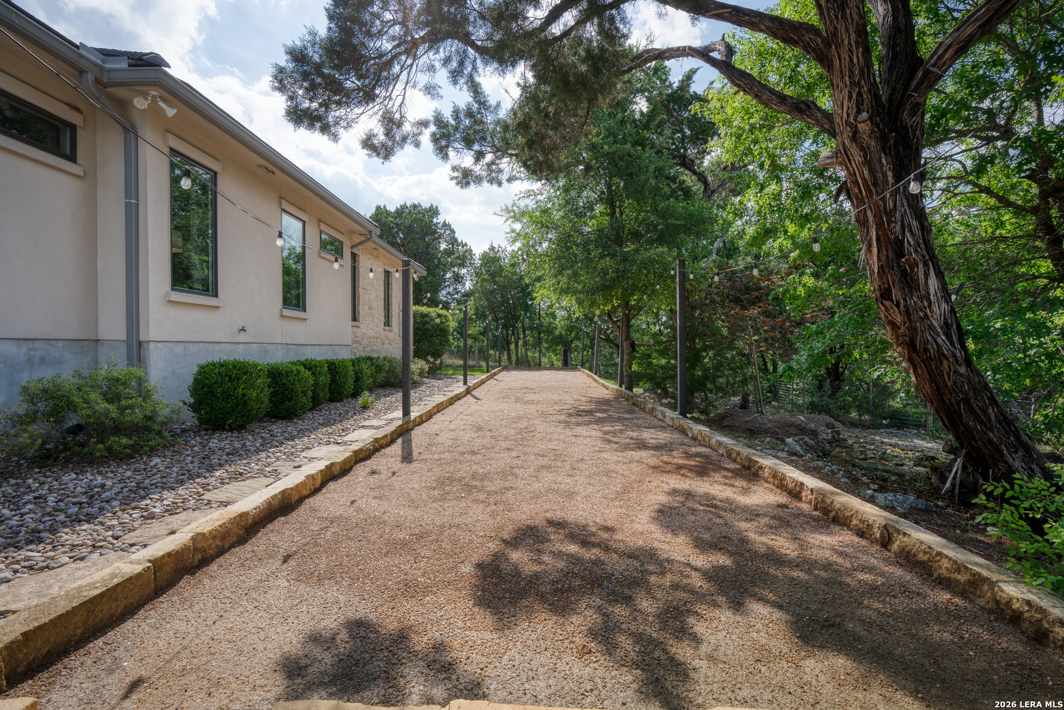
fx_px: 473
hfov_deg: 96.7
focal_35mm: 16
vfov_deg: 73.8
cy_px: 355
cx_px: 532
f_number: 11
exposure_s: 1/200
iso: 100
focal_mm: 16
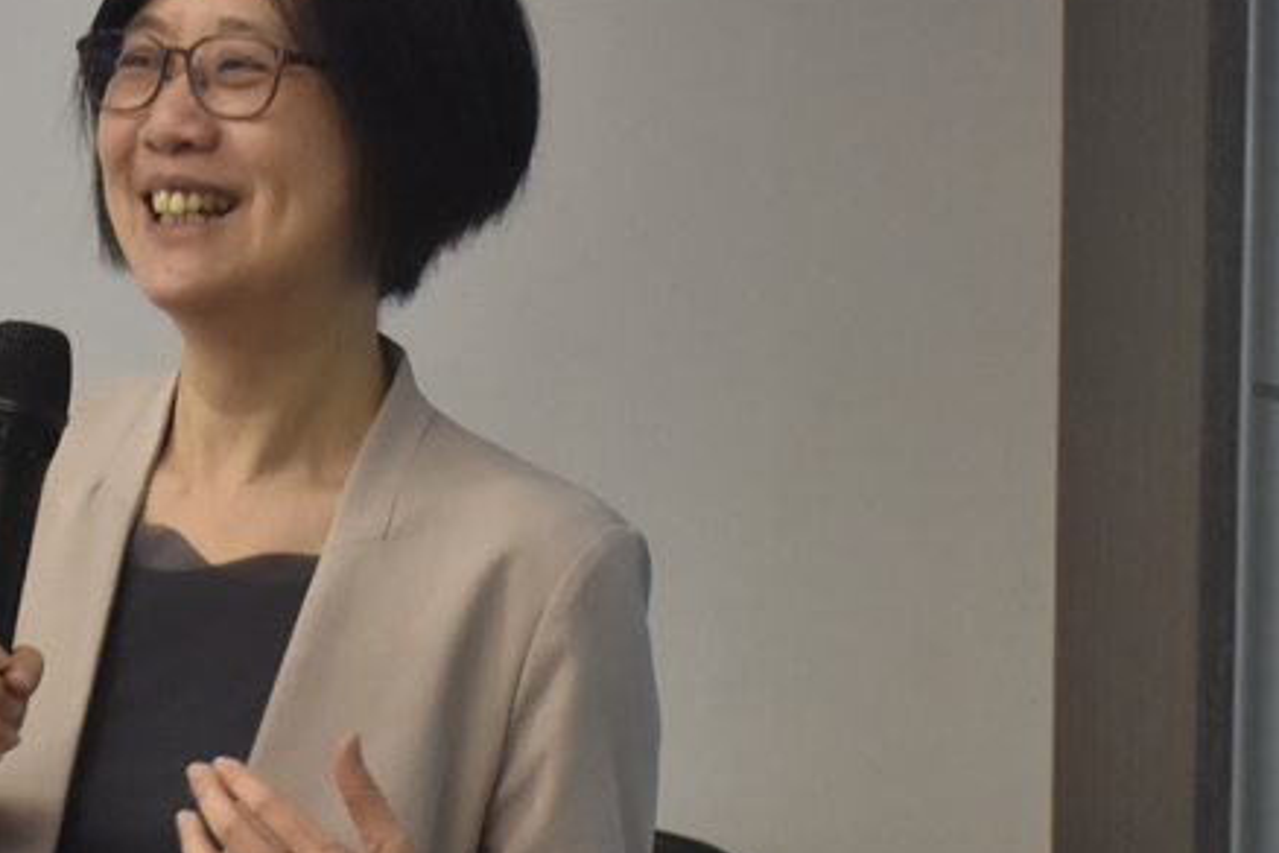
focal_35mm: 148
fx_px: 5258
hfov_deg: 13.7
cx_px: 111
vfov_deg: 9.3
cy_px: 564
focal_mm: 36
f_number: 8
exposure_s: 1/40
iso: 1000
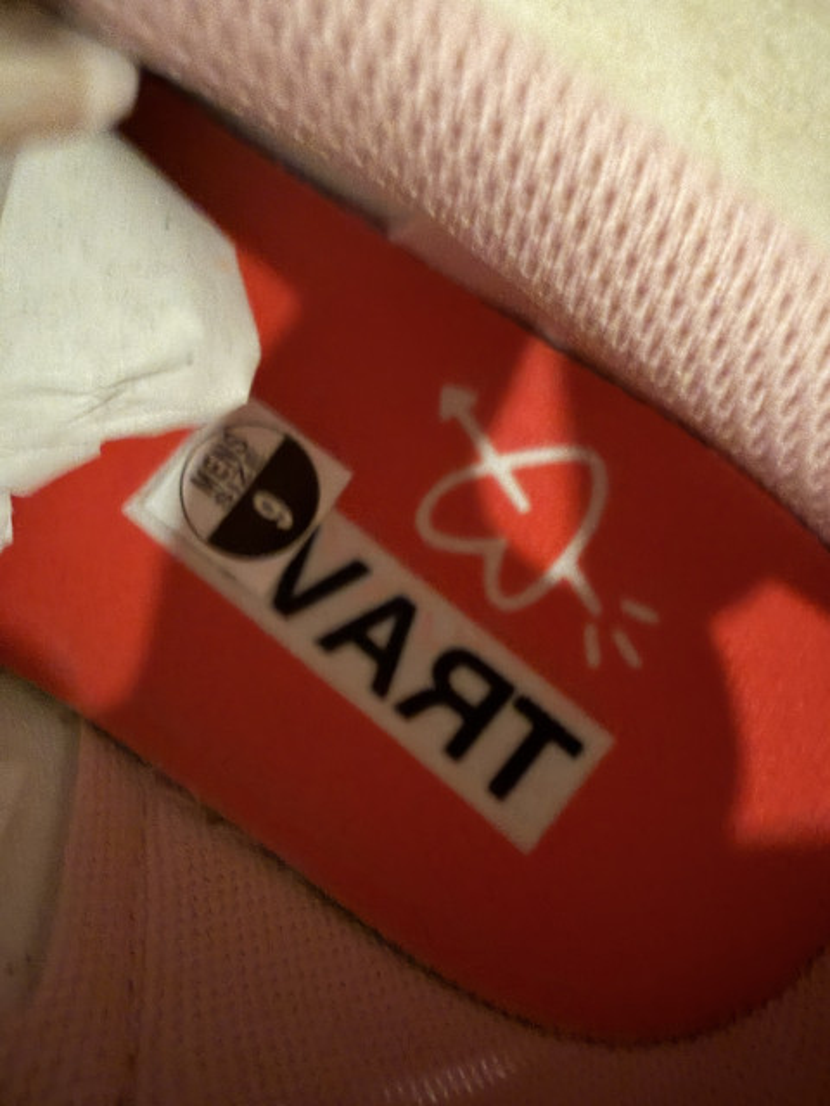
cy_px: 553
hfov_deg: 56.8
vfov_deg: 71.6
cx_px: 415
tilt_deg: -88.5
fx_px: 767
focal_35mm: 24
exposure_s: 1/7
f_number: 2.2
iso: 400
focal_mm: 2.22
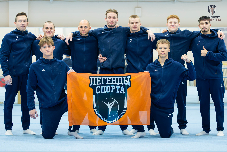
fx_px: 662
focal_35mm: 105
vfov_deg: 13.0
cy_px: 76
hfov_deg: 19.5
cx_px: 114
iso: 5000
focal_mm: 70
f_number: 3.2
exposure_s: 1/800
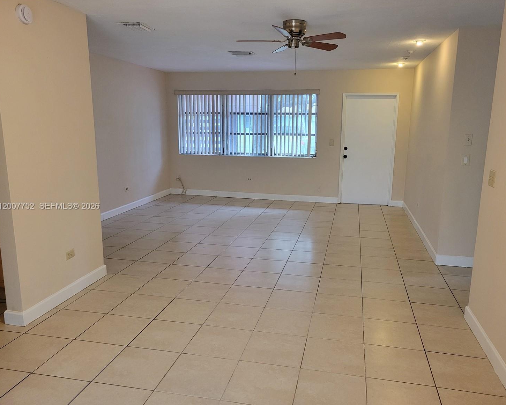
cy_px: 207
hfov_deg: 62.1
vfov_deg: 51.5
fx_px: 419
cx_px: 270
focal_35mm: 28
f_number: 1.8
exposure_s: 1/120
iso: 320
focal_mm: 5.4
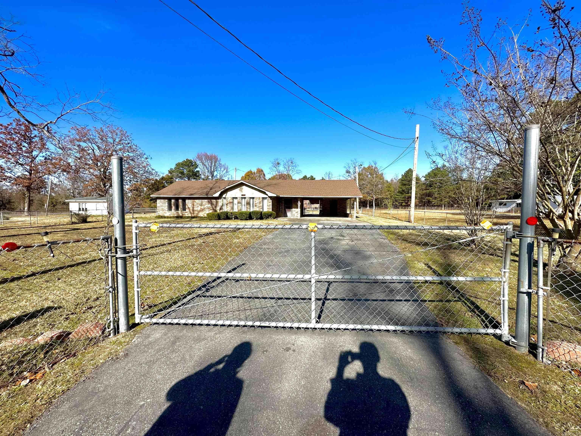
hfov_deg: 102.1
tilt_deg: -3.1
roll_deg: -0.7
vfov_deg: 85.7
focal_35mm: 14
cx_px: 290
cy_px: 218
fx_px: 235
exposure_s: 1/1825
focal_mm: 2.22
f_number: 2.2
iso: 40
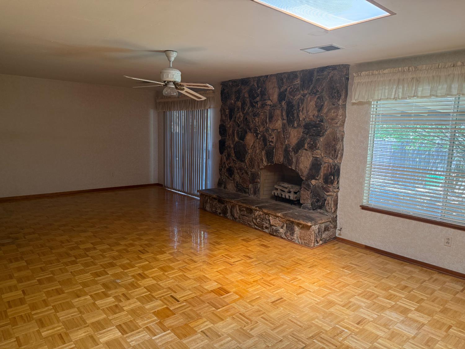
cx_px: 232
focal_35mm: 24
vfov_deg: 56.8
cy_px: 174
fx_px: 322
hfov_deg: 71.6
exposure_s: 1/66
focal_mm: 6.76
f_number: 1.78
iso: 200
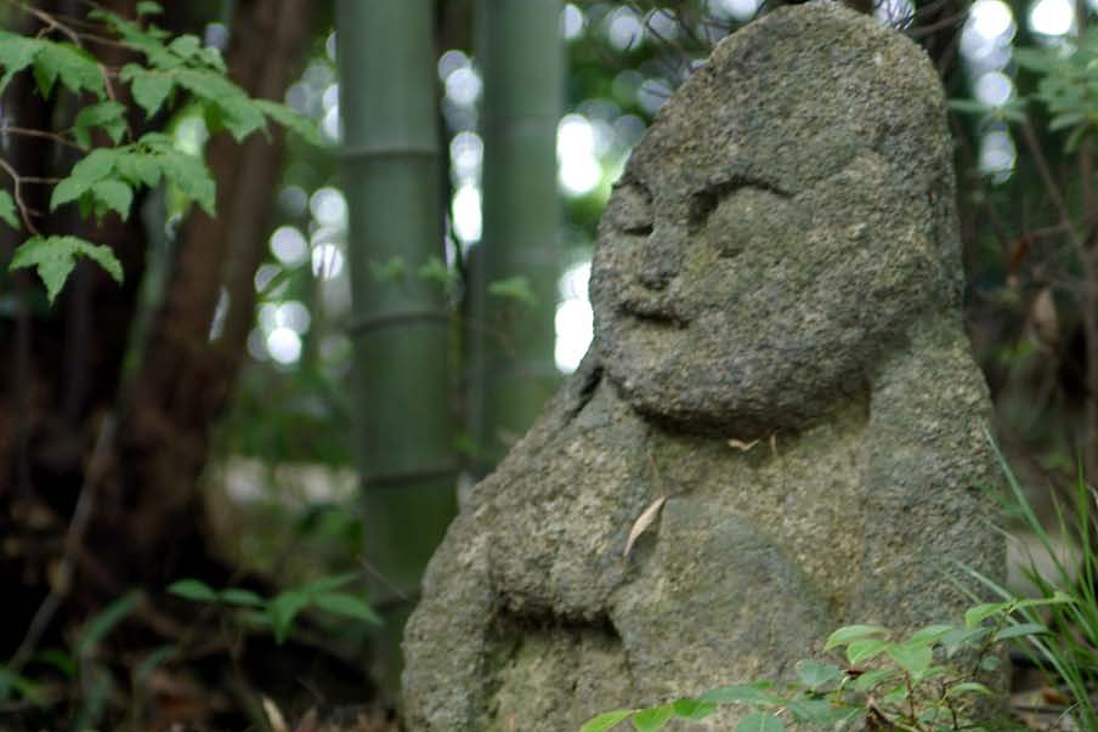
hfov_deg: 13.1
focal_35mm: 157
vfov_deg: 8.8
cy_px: 442
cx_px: 483
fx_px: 4784
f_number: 2.8
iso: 200
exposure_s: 1/30
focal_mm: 63
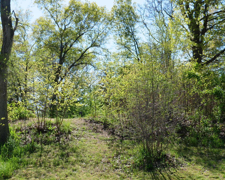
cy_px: 109
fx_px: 393
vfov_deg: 25.8
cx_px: 171
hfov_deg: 31.3
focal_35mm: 59
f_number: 5.6
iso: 200
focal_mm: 17
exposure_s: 1/500
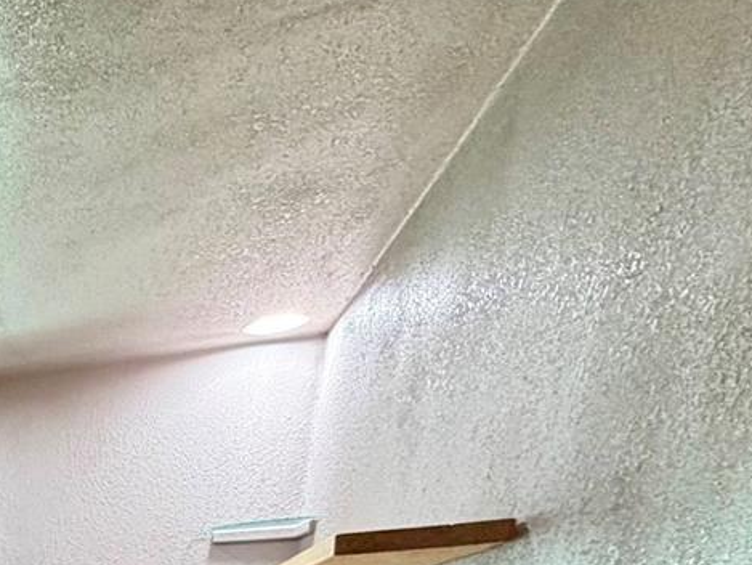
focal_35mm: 43
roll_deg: -0.3
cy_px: 846
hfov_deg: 28.0
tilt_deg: -10.9
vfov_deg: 25.4
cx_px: -391
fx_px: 934
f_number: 2.2
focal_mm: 2.22
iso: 400
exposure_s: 1/60
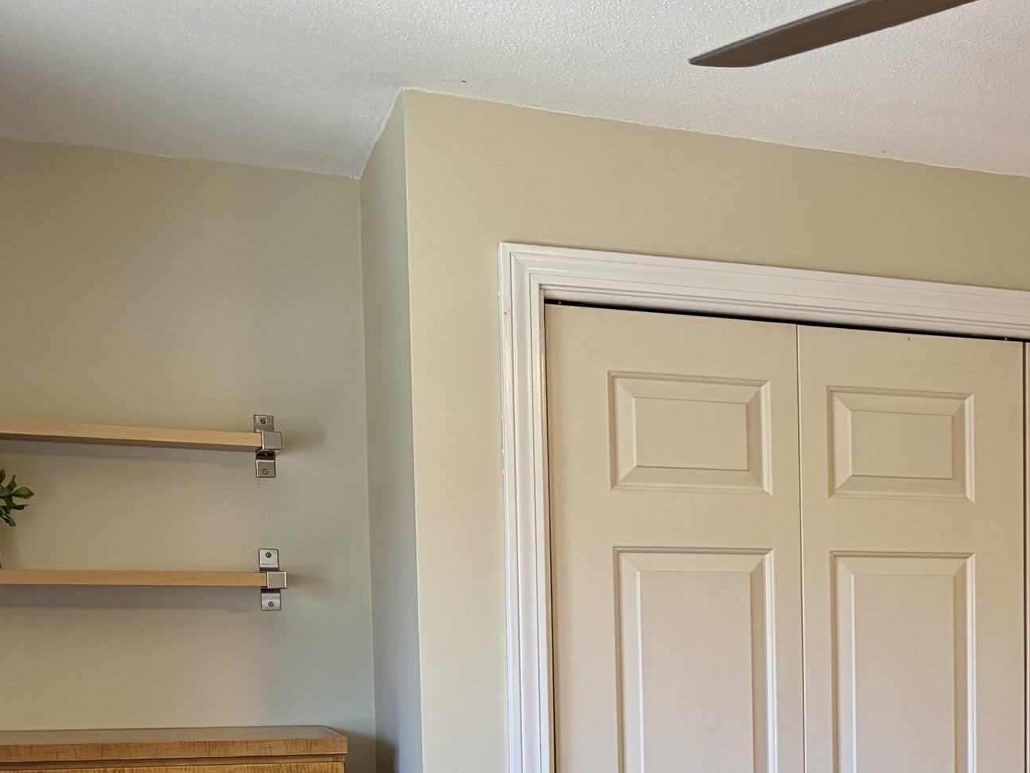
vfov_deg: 22.8
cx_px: 1131
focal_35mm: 62
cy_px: 751
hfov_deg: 28.4
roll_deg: +0.4
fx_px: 1845
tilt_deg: -4.3
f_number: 1.6
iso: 125
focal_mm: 5.96
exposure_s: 1/60
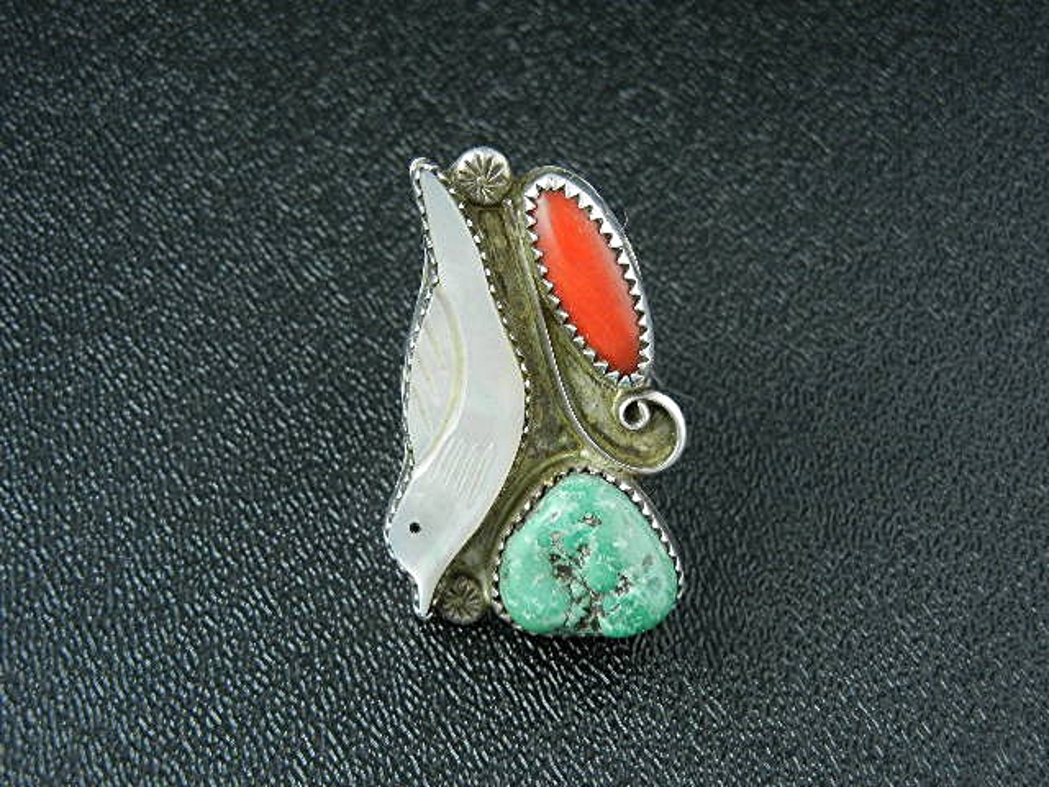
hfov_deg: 25.3
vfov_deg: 19.1
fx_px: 2333
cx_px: 524
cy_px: 394
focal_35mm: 77
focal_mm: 13.9
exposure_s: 1/17.7
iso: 400
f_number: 4.3
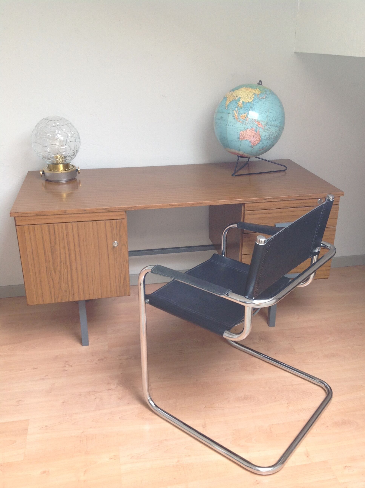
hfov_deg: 40.6
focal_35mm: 35
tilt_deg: -24.5
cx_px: 182
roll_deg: +0.4
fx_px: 493
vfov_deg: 52.7
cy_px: 244
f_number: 2.4
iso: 64
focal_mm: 4.28
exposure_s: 1/24
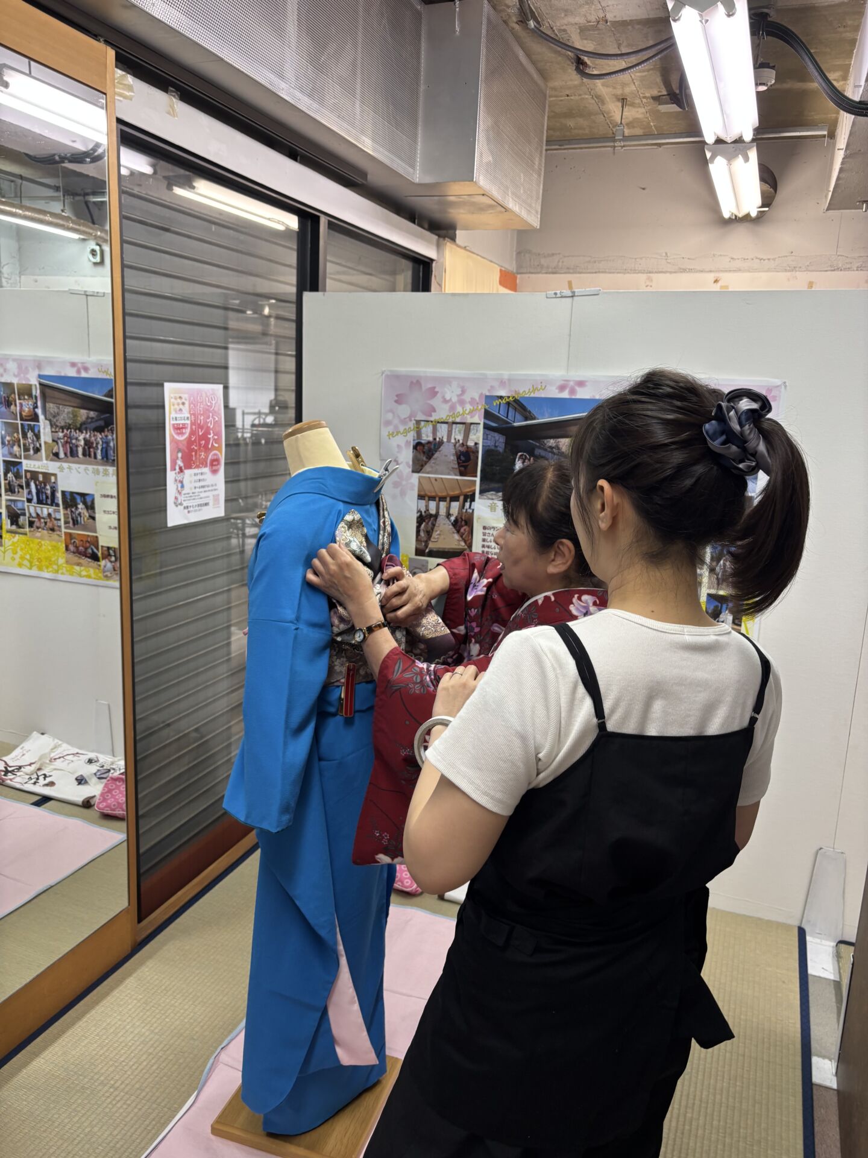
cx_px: 434
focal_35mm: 26
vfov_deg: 67.3
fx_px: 869
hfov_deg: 53.1
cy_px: 579
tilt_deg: -12.7
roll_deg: -3.2
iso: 80
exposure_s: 1/50
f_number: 1.6
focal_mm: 5.96
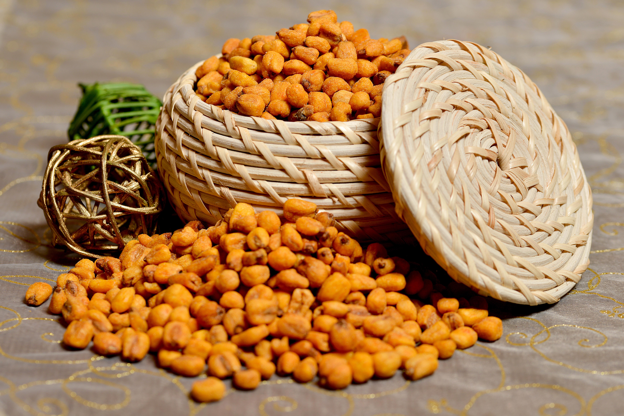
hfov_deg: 19.5
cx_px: 312
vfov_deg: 13.1
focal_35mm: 105
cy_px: 208
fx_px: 1820
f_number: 7.1
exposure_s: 1/80
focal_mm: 105
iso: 100
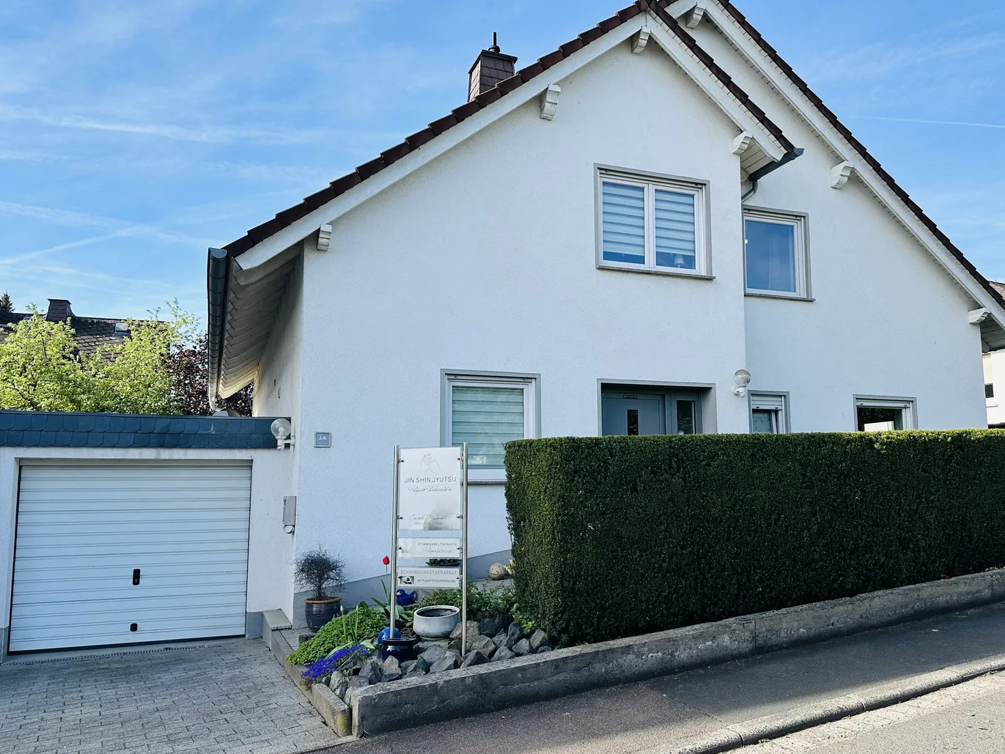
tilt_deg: +6.7
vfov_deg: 49.8
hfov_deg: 63.3
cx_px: 551
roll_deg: +0.8
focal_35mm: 28
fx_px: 813
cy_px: 387
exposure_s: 1/2028
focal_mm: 6.86
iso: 80
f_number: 1.78
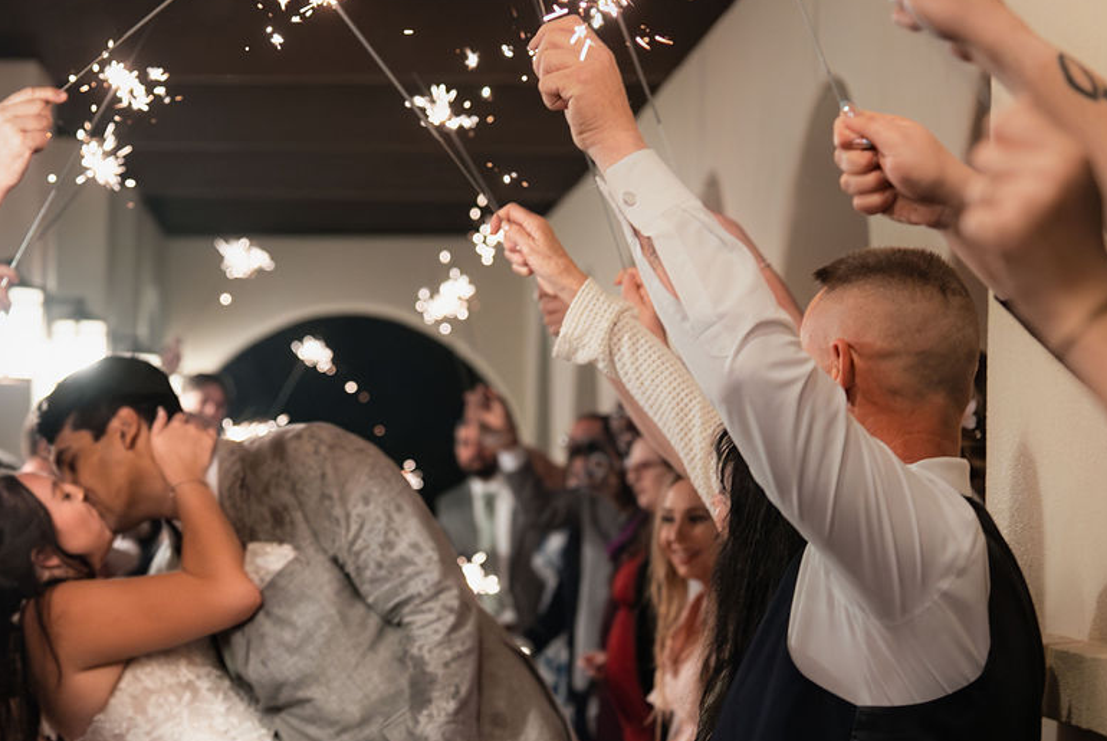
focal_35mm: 108
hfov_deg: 18.7
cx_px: 181
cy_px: 530
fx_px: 3324
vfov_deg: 12.7
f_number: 2.8
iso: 3200
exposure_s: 1/160
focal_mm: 52
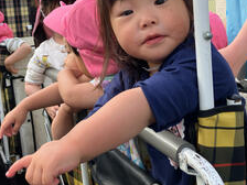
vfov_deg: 28.8
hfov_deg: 38.2
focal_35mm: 50
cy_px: 52
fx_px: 357
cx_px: 111
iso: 32
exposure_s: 1/501
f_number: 1.8
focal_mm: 3.99
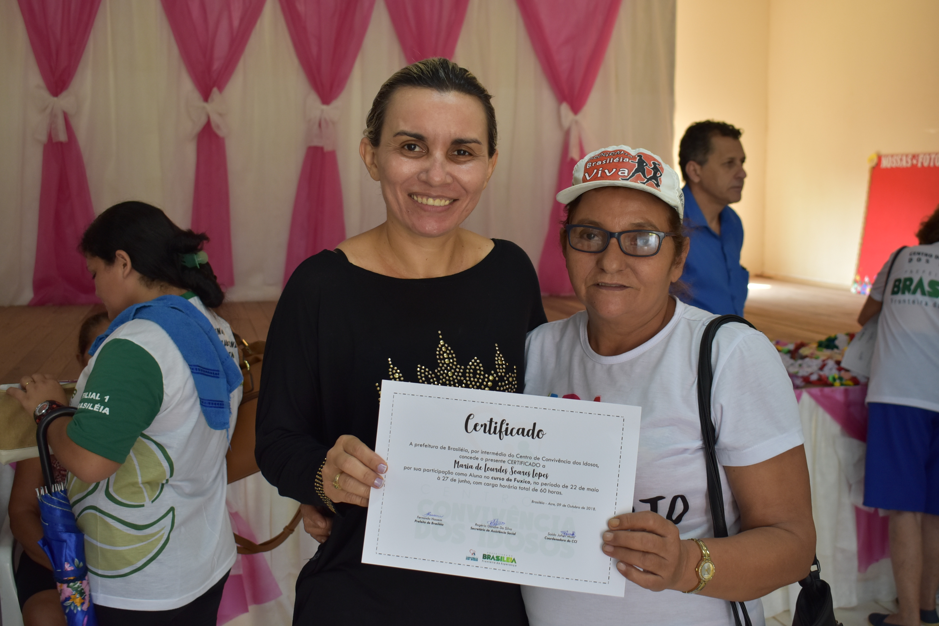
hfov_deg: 48.5
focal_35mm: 40
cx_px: 472
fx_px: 1043
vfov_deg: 33.4
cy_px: 315
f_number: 4.5
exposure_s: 1/80
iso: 400
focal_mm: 26
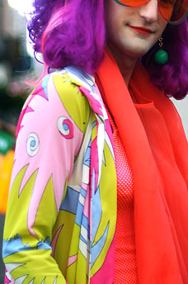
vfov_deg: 15.7
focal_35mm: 131
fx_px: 1030
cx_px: 146
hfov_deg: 10.4
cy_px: 125
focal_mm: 50
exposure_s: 1/1000
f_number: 1.4
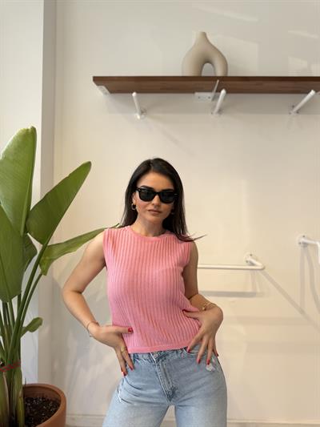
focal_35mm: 24
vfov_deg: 71.6
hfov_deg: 56.8
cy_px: 214
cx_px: 160
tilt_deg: +0.9
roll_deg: -0.9
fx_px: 296
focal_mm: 6.76
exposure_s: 1/467
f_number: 1.78
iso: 80
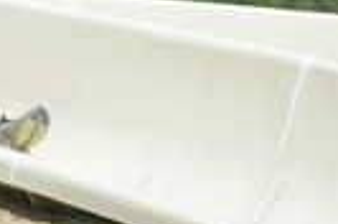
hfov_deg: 3.5
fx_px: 5507
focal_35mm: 588
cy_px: 93
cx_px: -112
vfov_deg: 2.3
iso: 220
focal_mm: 195
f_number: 6.3
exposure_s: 1/640
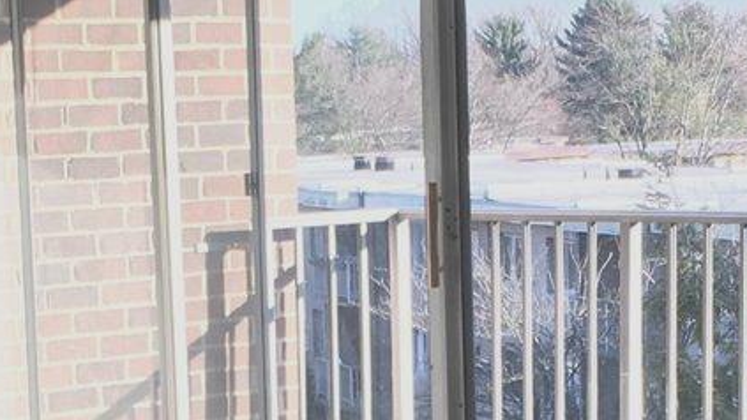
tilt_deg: -9.3
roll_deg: +2.5
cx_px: 286
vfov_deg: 7.8
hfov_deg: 14.0
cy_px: 648
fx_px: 3031
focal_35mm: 153
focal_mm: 4.15
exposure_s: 1/125
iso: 25
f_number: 2.2
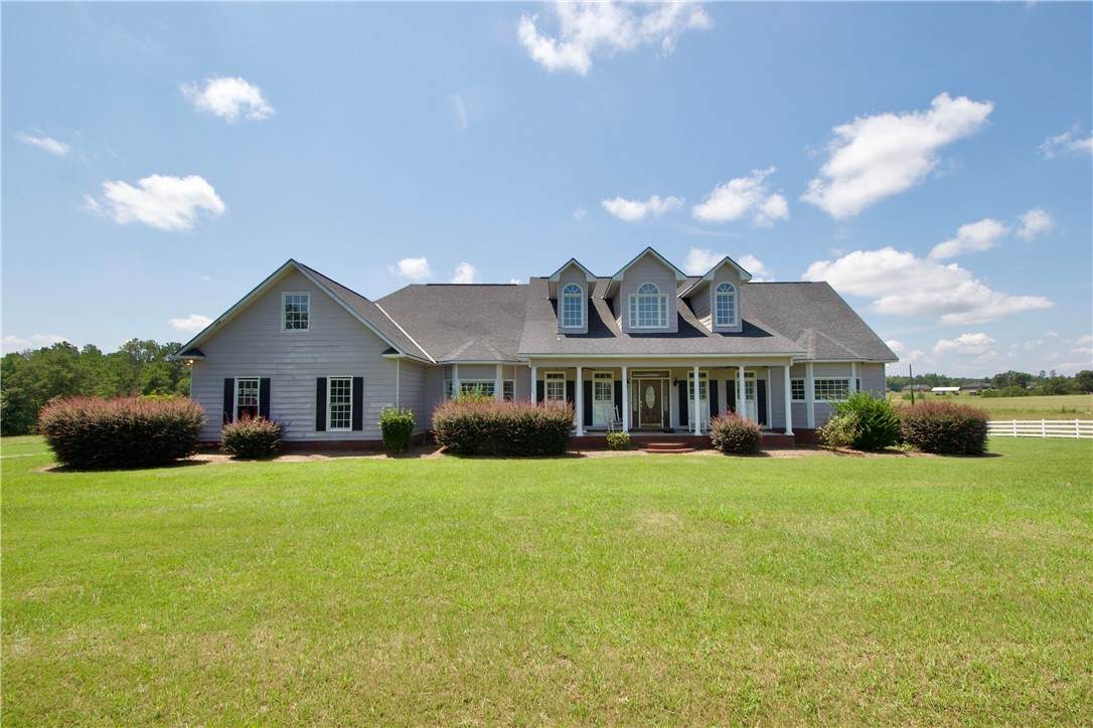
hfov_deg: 100.4
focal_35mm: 15
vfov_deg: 77.3
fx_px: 455
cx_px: 546
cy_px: 364
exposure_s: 1/125
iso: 100
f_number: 10
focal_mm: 10
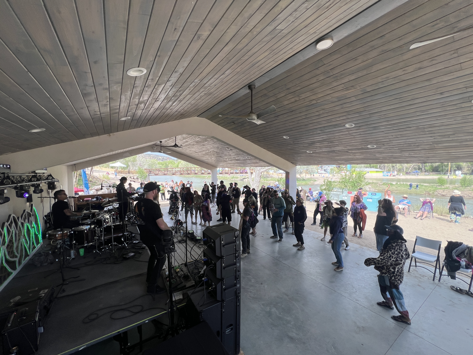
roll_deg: -0.1
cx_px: 236
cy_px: 178
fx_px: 178
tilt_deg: -2.2
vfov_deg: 89.9
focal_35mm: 13
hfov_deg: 106.2
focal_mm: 1.57
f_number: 1.8
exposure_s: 1/407
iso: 32
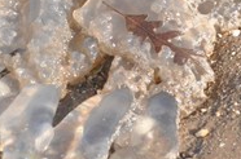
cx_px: 216
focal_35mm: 465
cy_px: -85
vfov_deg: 2.9
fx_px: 3105
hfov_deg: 4.4
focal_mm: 72
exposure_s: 1/2000
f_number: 5.6
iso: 800
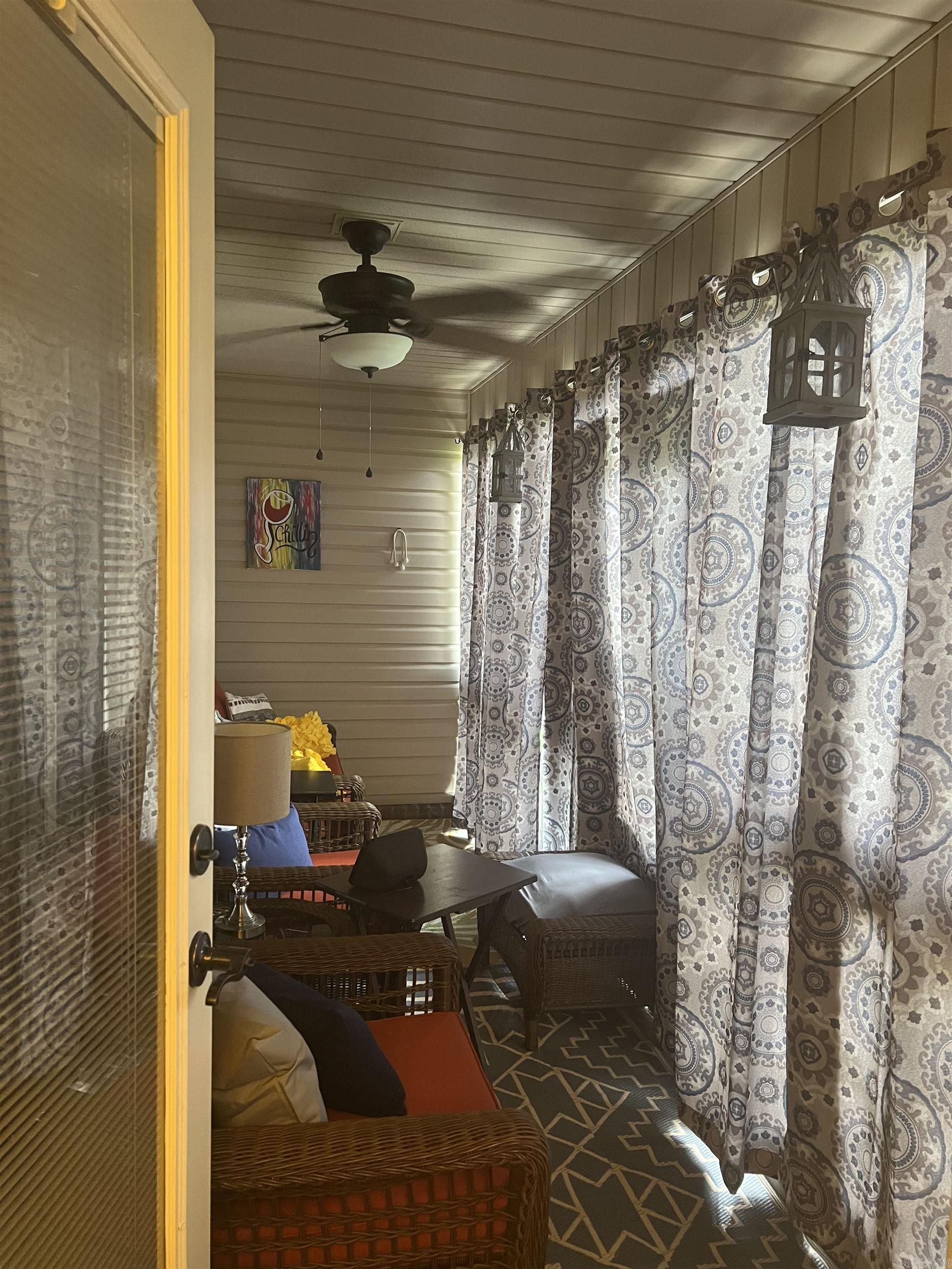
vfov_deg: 67.3
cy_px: 634
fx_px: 953
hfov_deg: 53.1
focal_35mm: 26
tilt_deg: -4.0
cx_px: 476
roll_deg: -0.9
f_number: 1.5
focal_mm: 5.7
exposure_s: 1/40
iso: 400
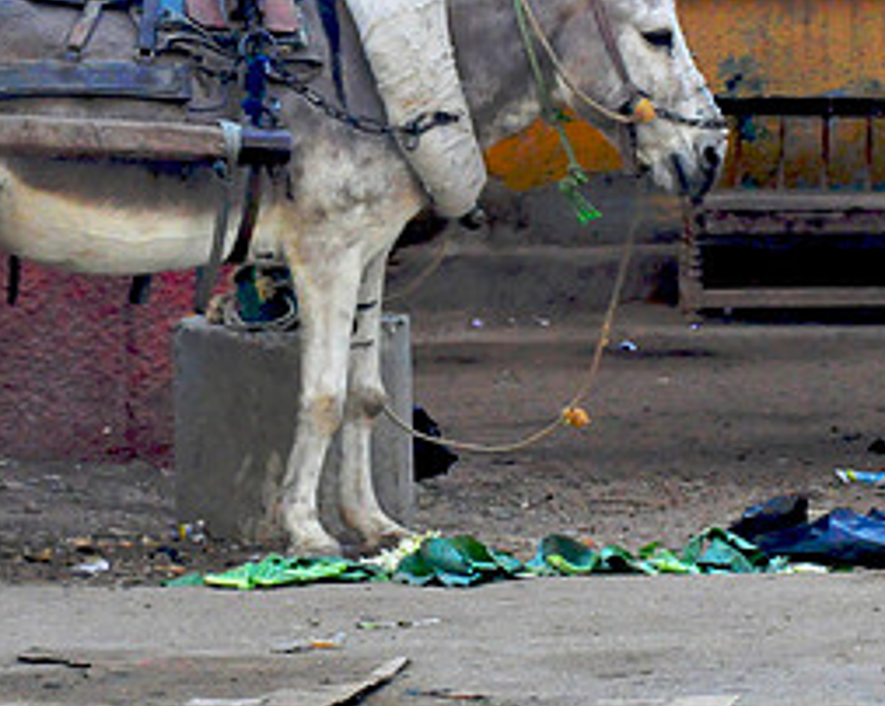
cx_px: 301
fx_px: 5915
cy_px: 250
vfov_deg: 6.8
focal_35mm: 226
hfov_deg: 8.6
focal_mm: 70
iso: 3200
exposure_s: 1/640
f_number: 14
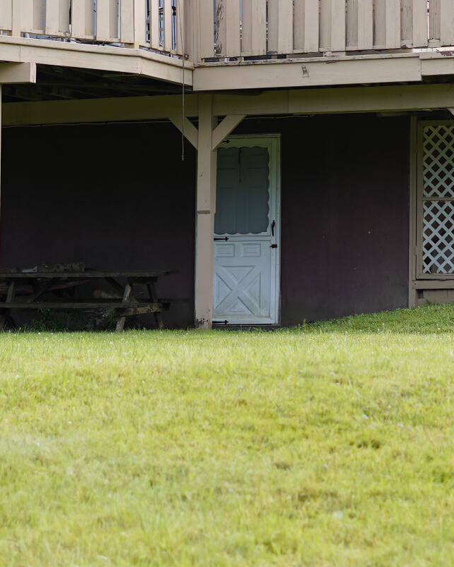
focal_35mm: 175
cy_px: 54
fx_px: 2937
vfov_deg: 11.0
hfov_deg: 8.8
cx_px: 336
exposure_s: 1/1250
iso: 160
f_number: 2.2
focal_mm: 50
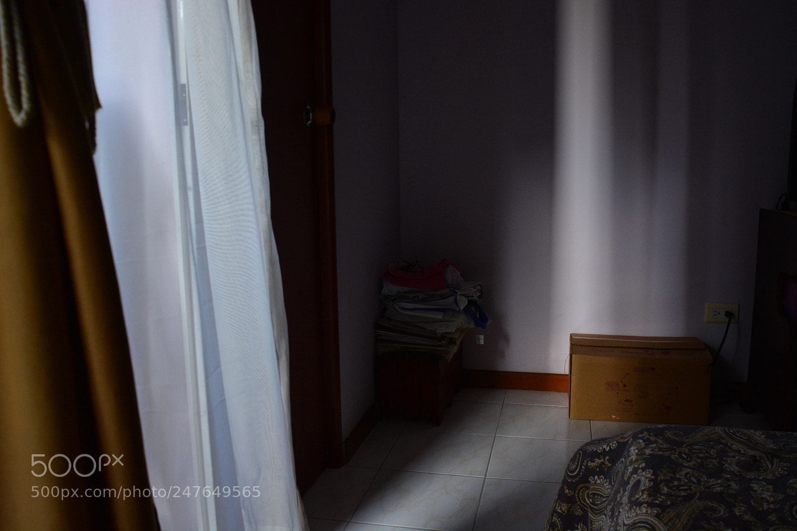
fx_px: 664
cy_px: 266
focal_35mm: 30
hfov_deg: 61.9
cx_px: 398
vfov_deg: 43.6
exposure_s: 1/60
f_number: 5.6
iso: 500
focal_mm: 20
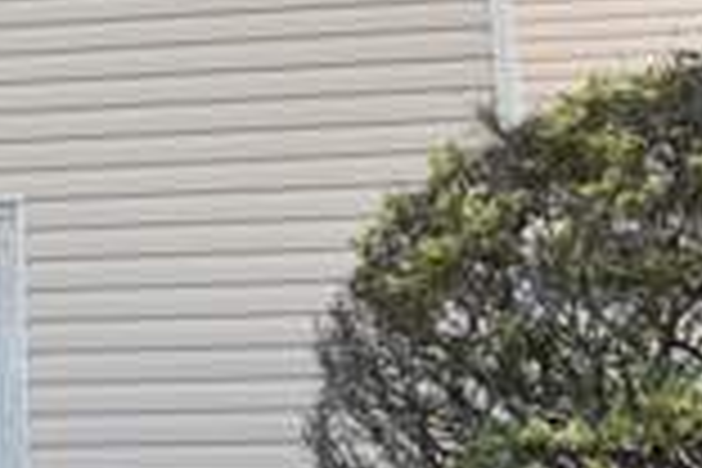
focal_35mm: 74
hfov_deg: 23.9
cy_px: 266
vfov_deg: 18.4
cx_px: -220
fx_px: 1443
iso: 400
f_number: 6.3
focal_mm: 24
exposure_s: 1/160
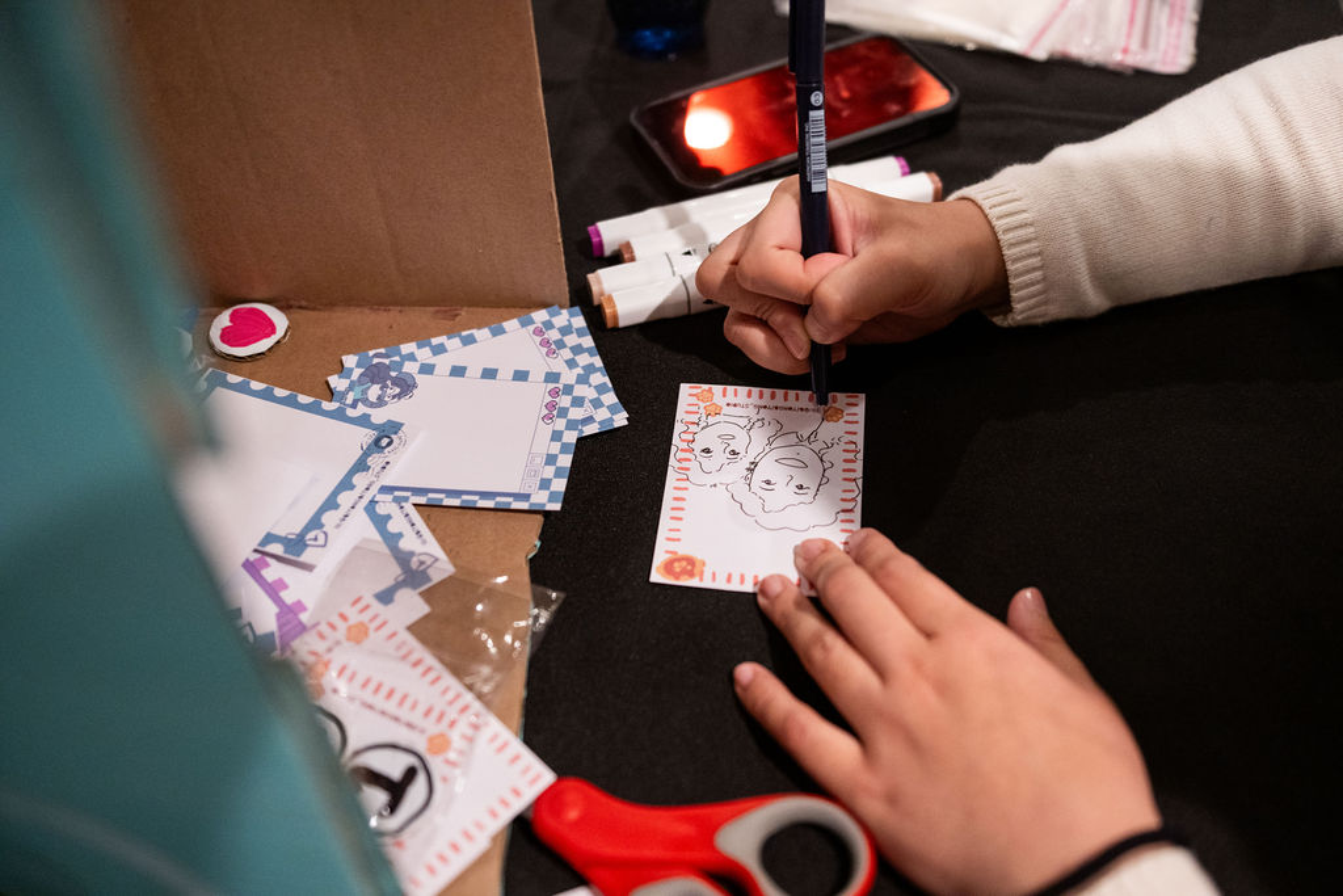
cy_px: 448
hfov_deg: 50.7
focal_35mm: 38
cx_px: 672
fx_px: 1418
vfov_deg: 35.1
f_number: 2.8
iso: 1600
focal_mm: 38
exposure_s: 1/125
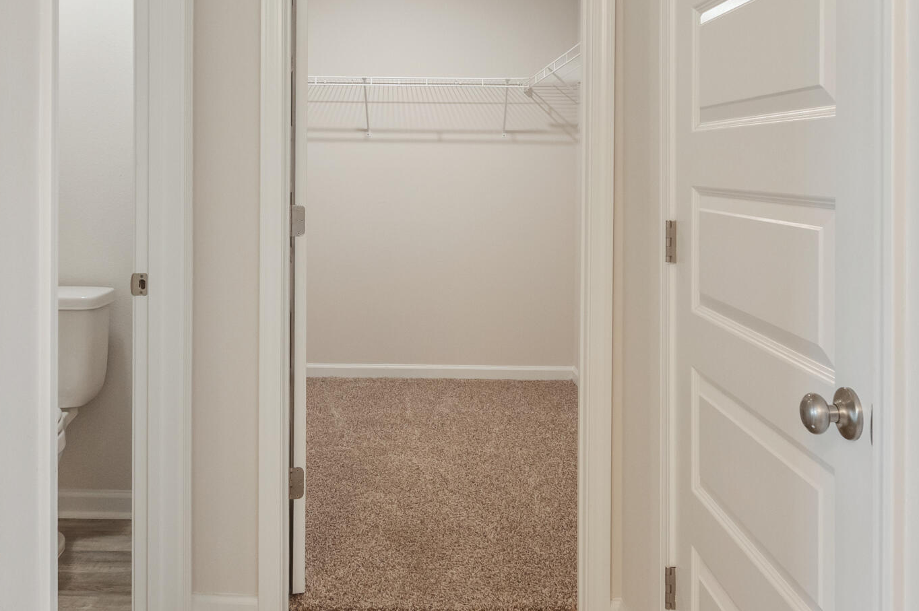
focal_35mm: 34
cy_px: 180
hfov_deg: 55.5
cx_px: 397
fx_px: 870
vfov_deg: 38.1
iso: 1250
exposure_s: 1/25
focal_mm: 15.5
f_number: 8
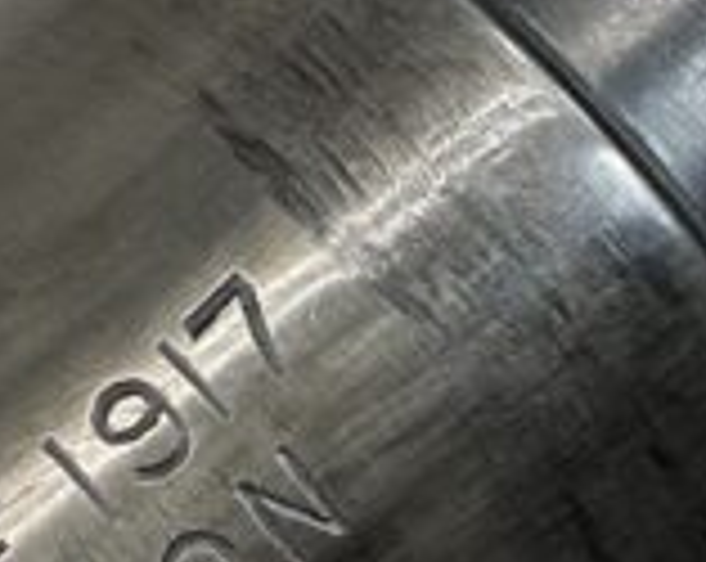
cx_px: 234
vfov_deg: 8.3
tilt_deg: -80.1
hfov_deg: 10.4
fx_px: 3858
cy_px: 139
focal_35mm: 185
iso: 20
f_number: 1.8
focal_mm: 3
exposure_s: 1/120
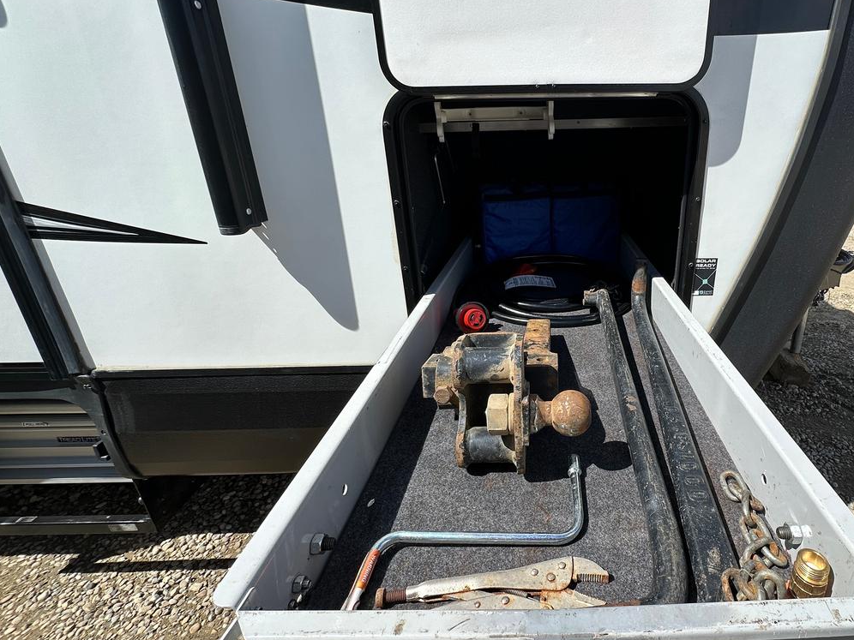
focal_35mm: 18
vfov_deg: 71.4
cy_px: 291
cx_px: 547
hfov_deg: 85.6
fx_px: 444
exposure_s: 1/1383
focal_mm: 2.22
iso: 40
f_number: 2.2
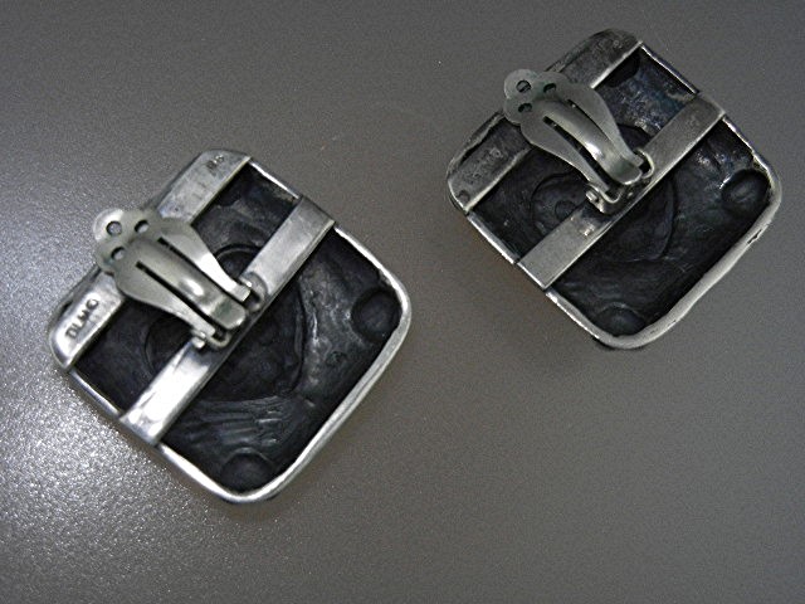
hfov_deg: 32.7
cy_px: 302
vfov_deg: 24.8
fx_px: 1372
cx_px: 402
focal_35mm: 59
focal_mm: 10.6
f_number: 8
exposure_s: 1/30
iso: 727
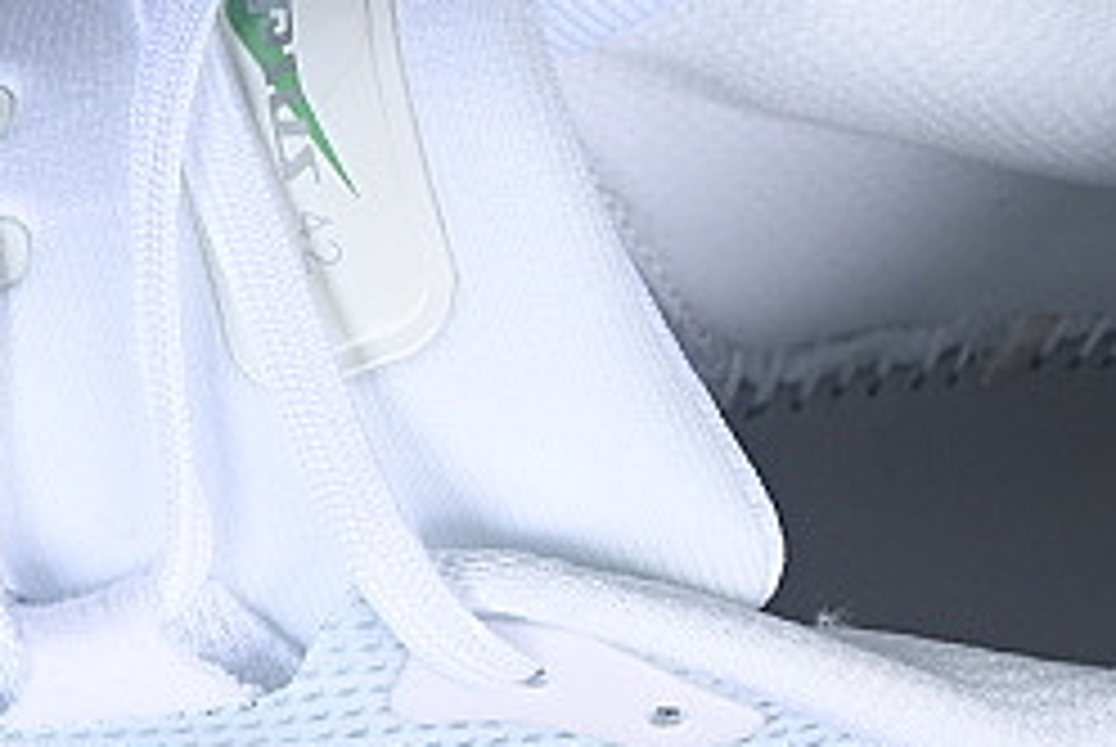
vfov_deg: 4.2
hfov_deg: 6.3
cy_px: 216
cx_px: 40
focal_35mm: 326
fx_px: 10118
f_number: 7.1
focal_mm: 50
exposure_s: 1/80
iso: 160
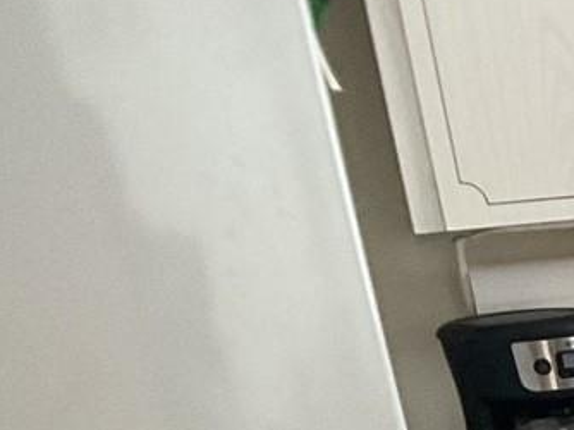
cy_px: 951
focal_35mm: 139
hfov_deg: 11.8
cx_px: 1346
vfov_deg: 9.7
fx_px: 2303
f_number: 1.8
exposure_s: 1/60
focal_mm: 3
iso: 125
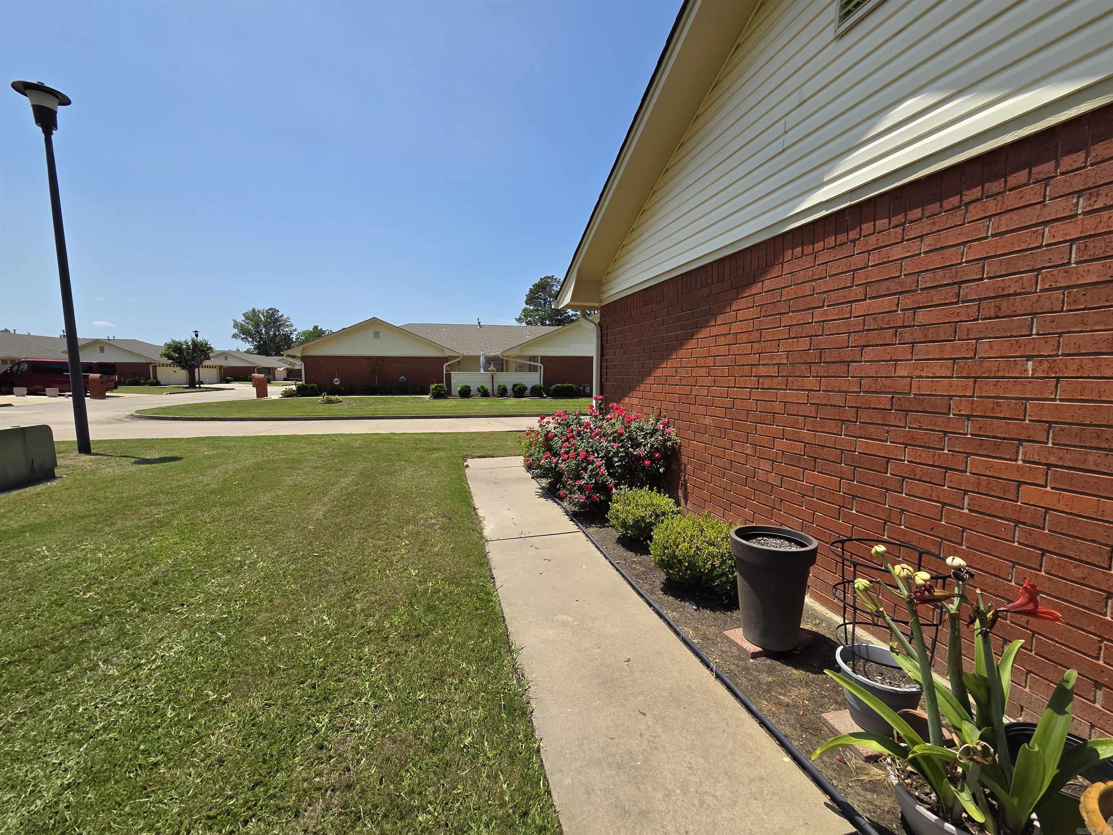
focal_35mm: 13
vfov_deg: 89.9
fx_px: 418
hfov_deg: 106.2
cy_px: 418
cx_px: 556
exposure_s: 1/2752
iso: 50
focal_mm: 2.2
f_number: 2.2
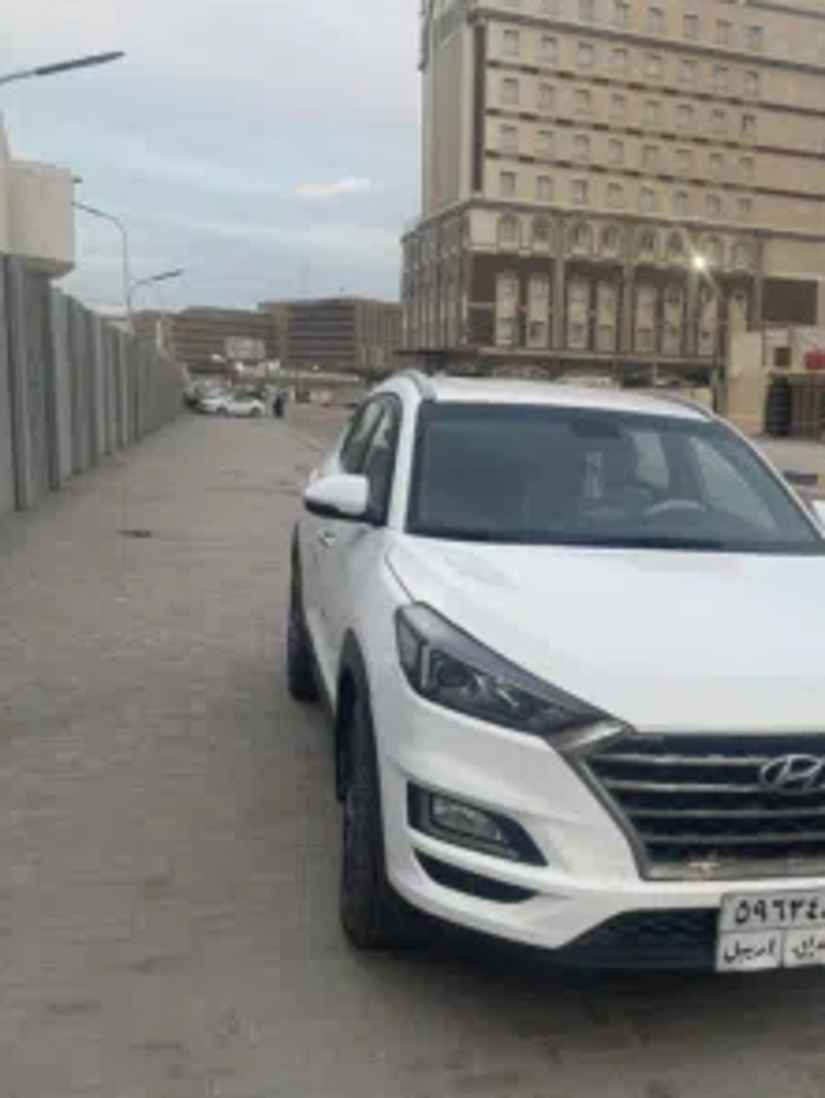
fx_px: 1079
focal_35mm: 34
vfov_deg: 53.8
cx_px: 556
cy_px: 601
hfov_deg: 41.3
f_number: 1.6
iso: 64
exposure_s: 1/121
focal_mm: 5.1
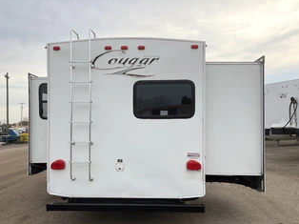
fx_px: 319
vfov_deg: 38.6
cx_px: 137
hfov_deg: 50.1
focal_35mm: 37
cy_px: 124
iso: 25
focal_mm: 3
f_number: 1.8
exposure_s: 1/1035
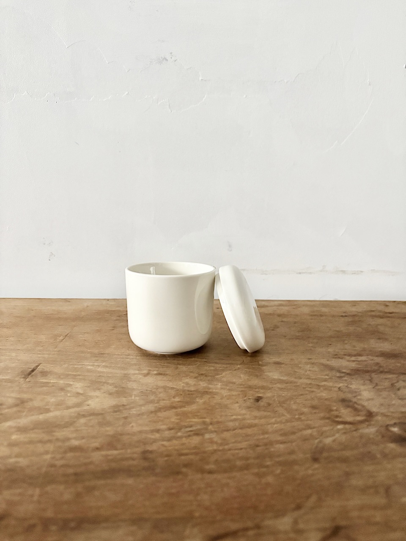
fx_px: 407
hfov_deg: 53.1
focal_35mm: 26
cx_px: 203
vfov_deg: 67.3
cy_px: 270
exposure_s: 1/50
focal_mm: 5.96
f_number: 1.6
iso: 500
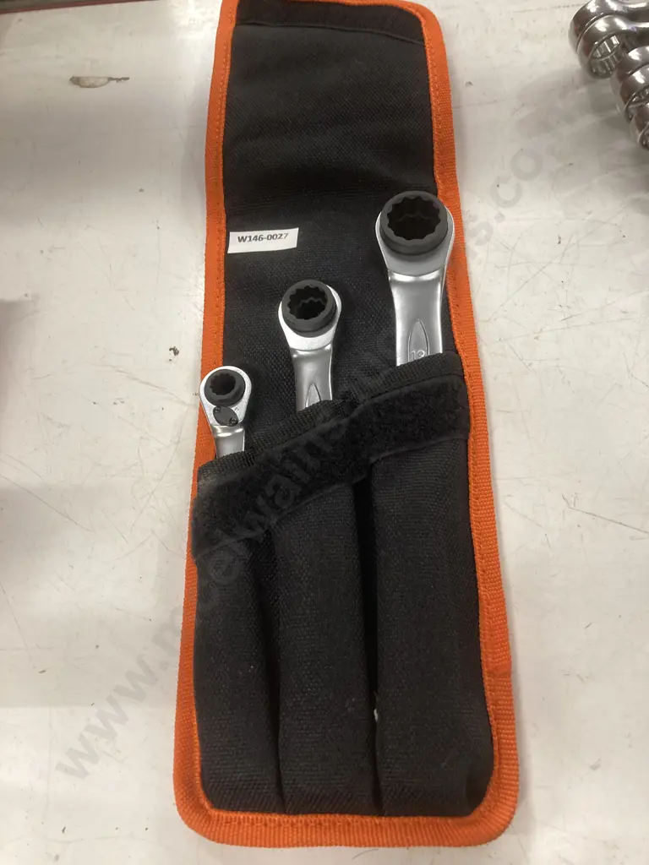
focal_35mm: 28
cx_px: 324
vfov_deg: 63.4
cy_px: 432
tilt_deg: -64.7
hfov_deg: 49.7
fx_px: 700
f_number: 1.8
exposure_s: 1/50
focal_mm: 3.99
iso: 125
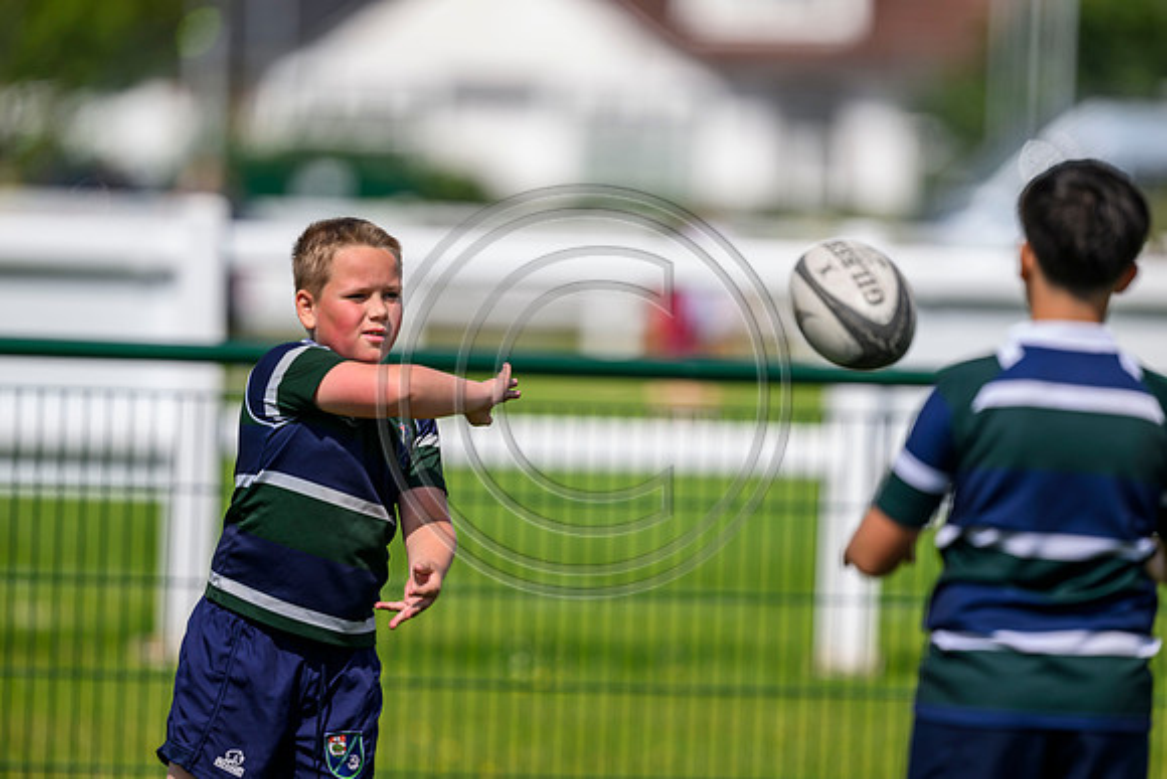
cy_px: 390
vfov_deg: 3.4
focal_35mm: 400
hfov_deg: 5.2
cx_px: 584
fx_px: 12969
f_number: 3.2
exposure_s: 1/2500
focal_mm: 400
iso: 250
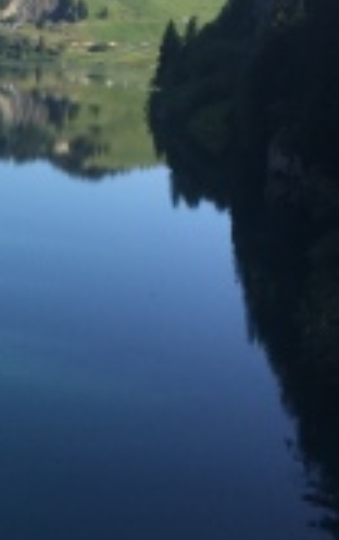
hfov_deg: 16.7
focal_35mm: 74
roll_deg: -4.3
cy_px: 150
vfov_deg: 27.5
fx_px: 1092
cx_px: -101
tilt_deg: -5.4
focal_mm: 4.15
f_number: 2.2
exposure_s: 1/1276
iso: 32
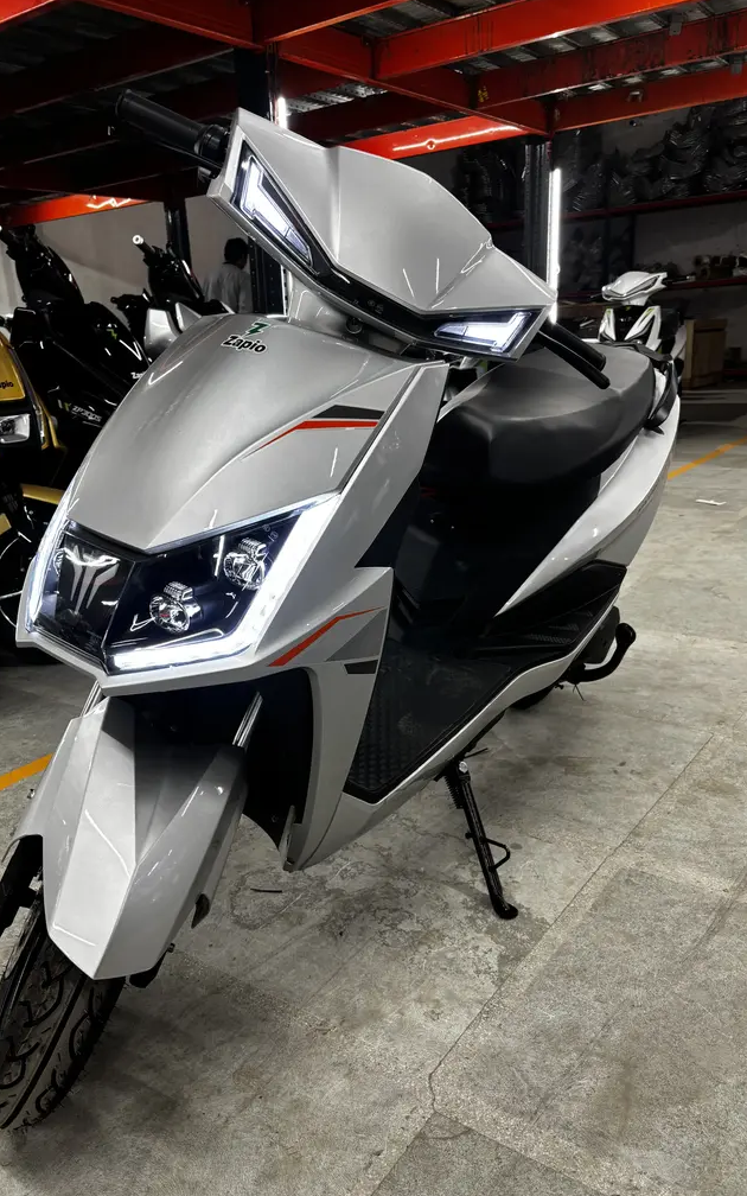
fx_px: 912
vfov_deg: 66.5
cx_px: 355
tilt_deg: -15.3
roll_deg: +2.5
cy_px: 600
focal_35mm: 28
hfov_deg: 44.5
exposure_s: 1/50
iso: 80
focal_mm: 5.96
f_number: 1.6
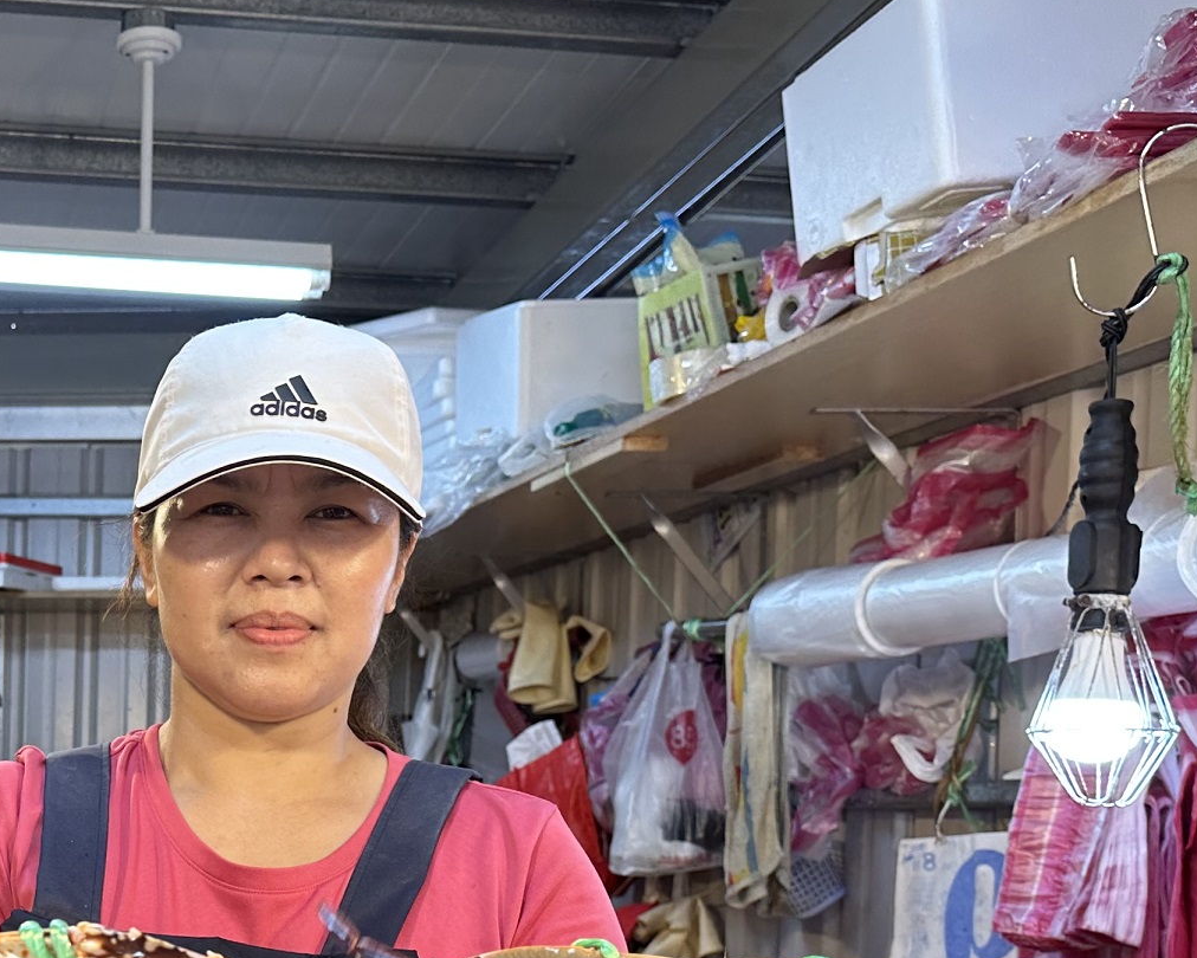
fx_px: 1984
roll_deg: -0.7
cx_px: 4
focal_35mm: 56
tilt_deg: -3.9
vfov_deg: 26.1
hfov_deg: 31.1
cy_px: 889
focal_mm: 6.86
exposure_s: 1/120
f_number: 1.78
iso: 80
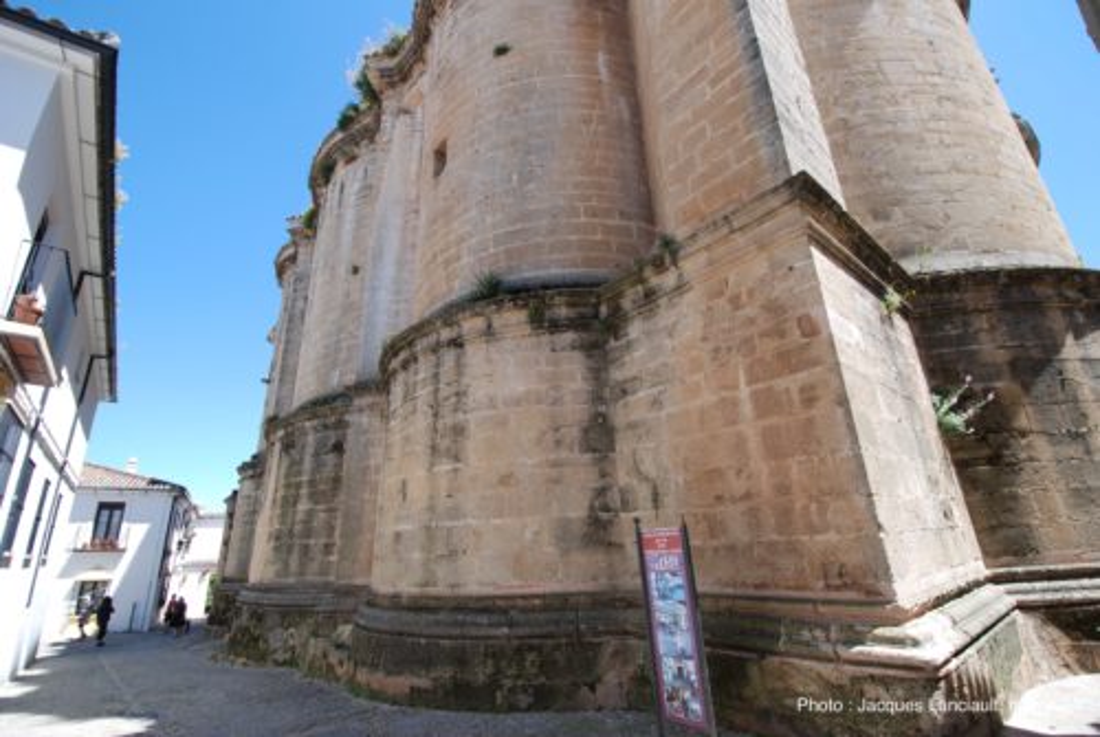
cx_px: 550
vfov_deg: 77.5
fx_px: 459
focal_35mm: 15
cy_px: 368
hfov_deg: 100.3
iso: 100
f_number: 5.6
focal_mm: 10
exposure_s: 1/125
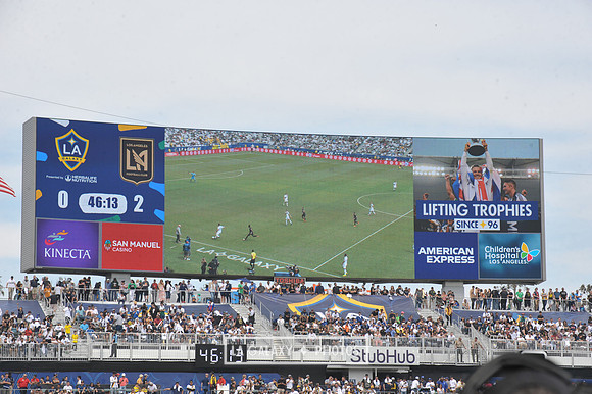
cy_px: 197
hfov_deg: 16.4
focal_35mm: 125
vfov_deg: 11.0
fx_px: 2054
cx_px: 296
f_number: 10
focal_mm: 125
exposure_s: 1/400
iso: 320
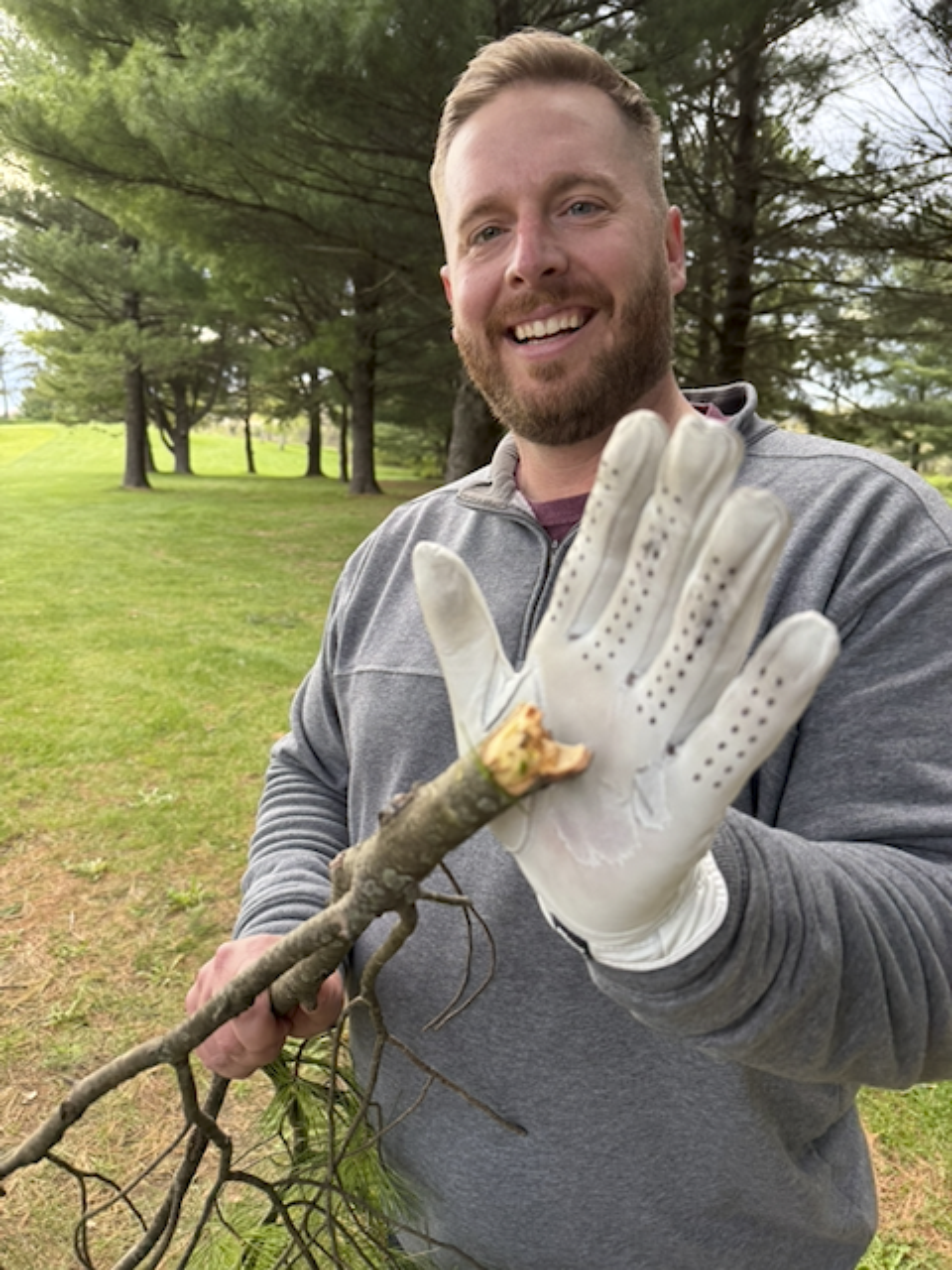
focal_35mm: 24
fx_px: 880
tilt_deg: -7.8
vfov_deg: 71.6
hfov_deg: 56.8
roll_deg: +0.6
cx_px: 476
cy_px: 635
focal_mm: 6.76
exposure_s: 1/184
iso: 125
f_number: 1.78
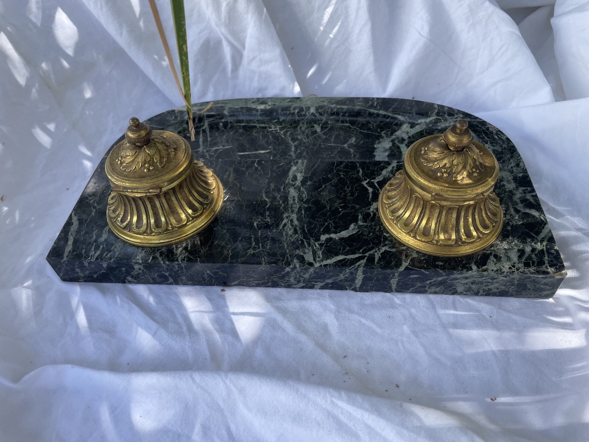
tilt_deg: -49.8
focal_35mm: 26
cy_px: 221
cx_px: 294
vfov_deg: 53.1
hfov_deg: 67.3
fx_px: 442
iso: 32
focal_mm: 4.2
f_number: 1.6
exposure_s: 1/463
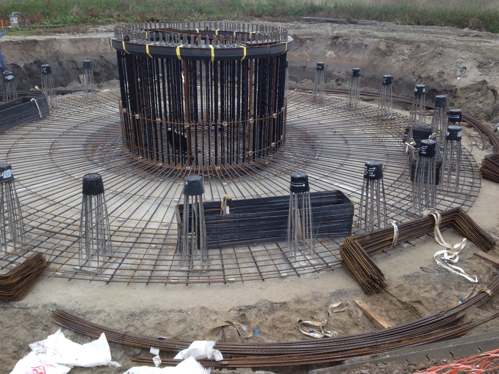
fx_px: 476
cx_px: 250
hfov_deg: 55.4
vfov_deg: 42.9
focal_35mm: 33
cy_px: 187
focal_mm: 4.12
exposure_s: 1/184
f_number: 2.4
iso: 50
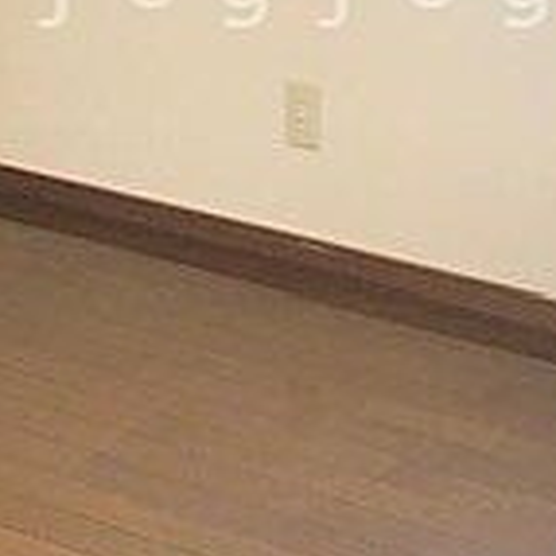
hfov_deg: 15.7
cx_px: 303
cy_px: -19
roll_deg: -0.2
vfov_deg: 15.4
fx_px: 2017
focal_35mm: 111
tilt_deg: -12.6
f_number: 1.8
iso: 32
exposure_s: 1/33
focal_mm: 3.99
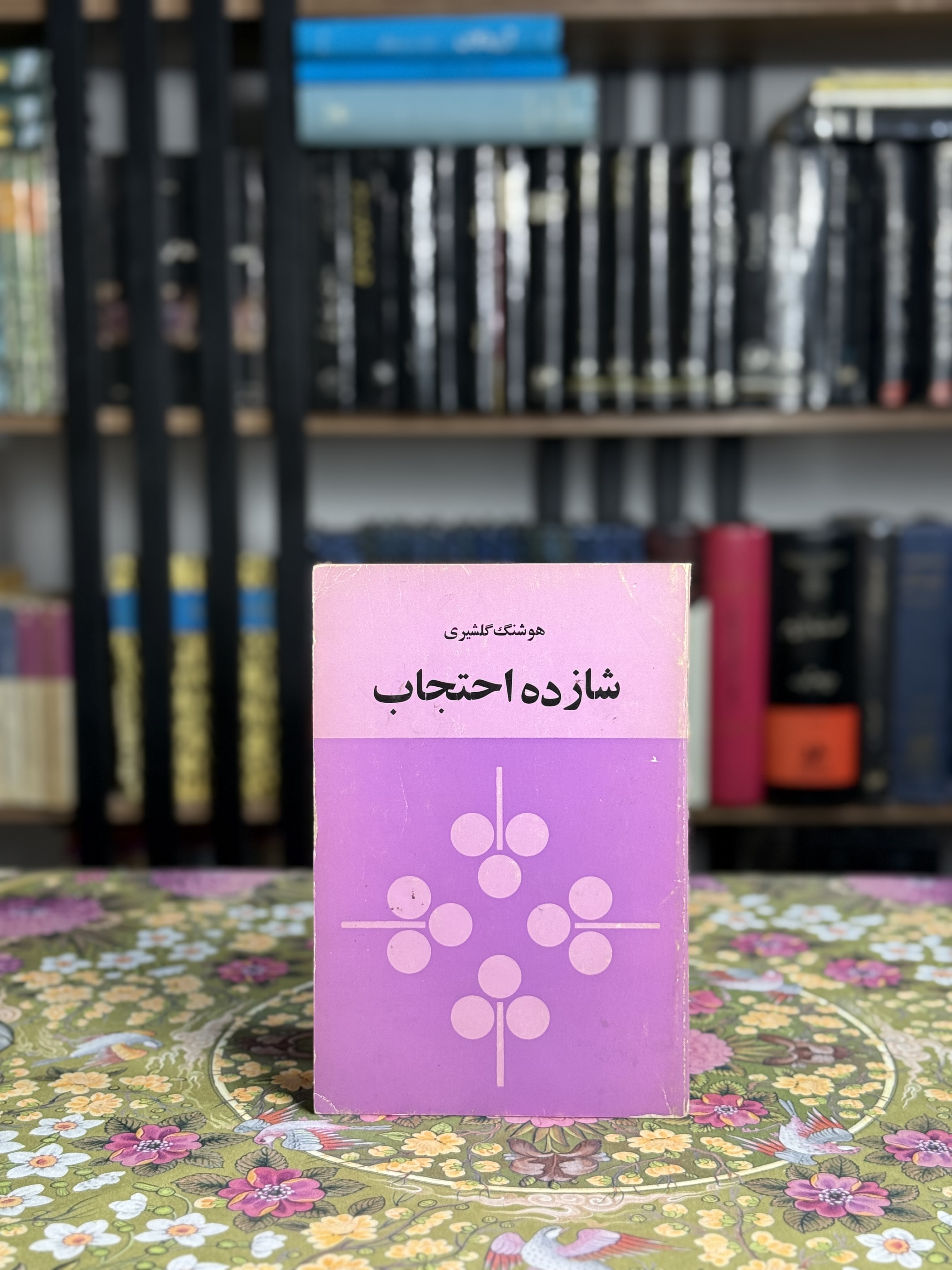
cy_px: 635
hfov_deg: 30.3
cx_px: 476
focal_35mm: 48
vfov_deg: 39.7
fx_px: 1760
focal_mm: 6.76
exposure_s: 1/100
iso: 100
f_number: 1.78
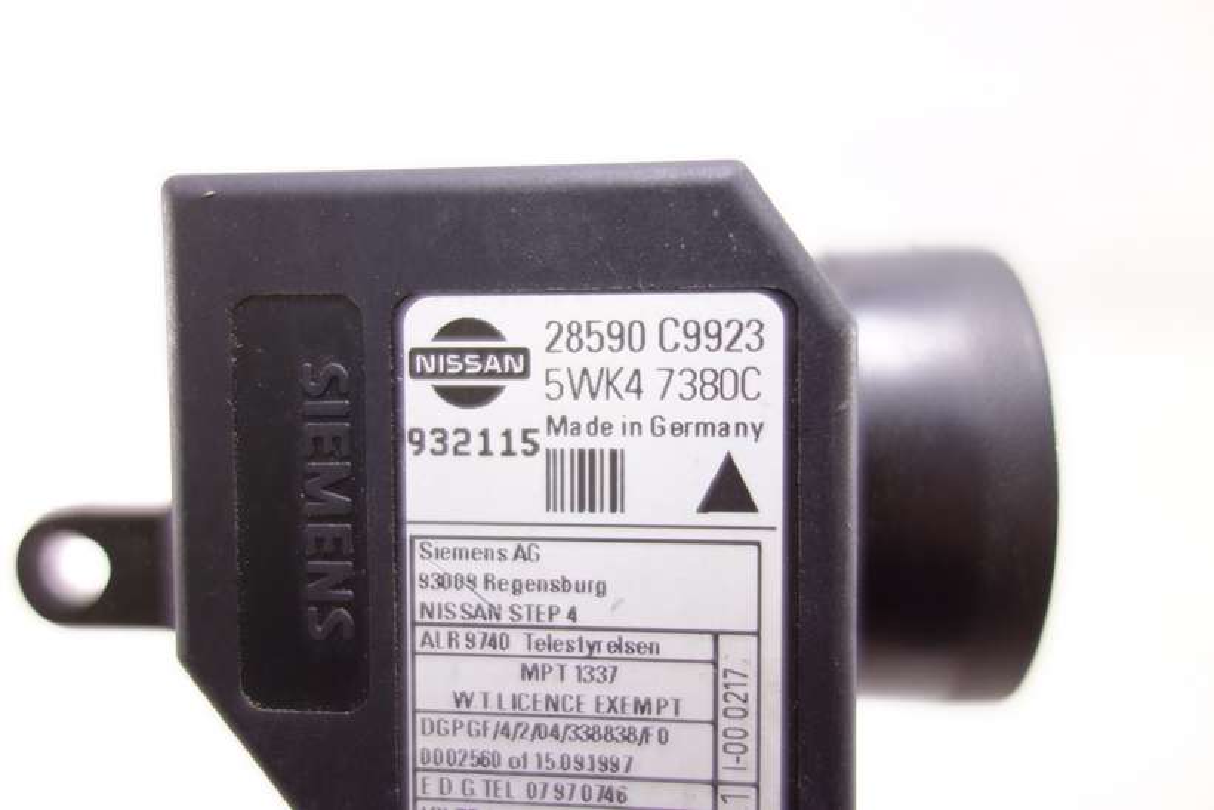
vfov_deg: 46.4
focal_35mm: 28
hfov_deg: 65.5
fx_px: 944
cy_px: 405
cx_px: 607
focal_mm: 10.4
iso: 125
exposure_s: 1/60
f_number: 1.8
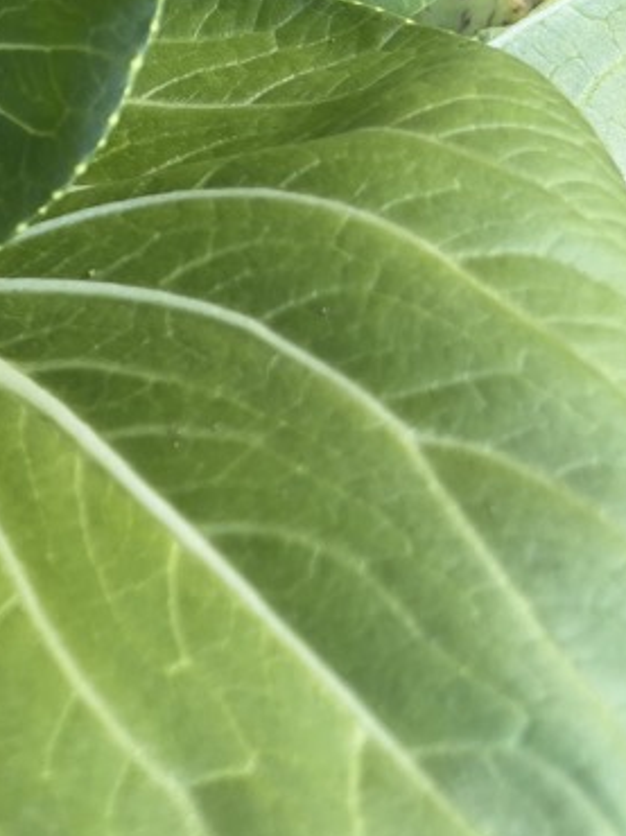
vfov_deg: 21.4
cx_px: -447
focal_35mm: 90
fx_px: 2173
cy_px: 127
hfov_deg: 14.7
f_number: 1.5
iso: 64
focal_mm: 5.7
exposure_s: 1/121
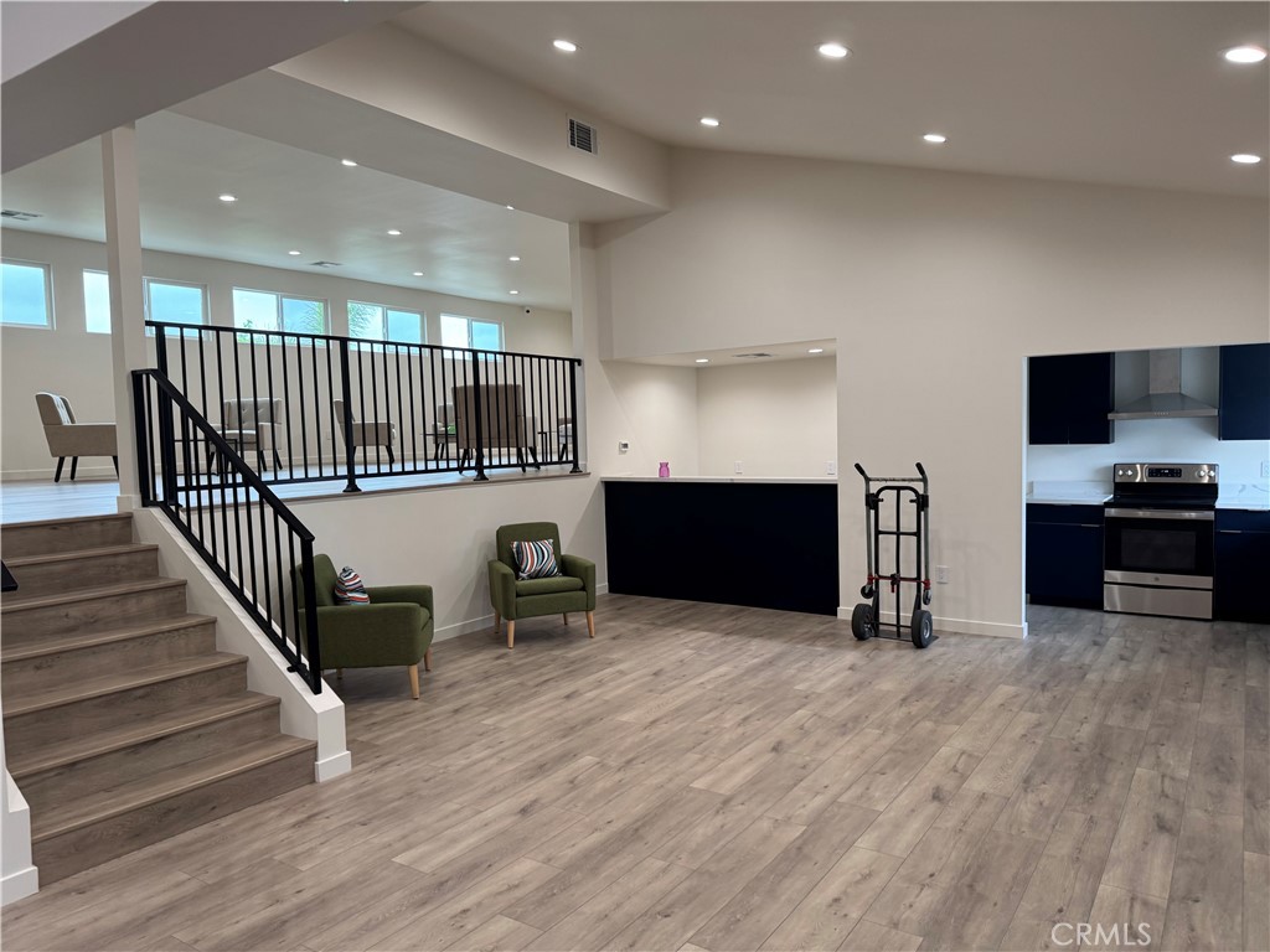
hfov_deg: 71.6
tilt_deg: -3.0
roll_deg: +1.3
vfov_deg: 56.8
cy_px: 476
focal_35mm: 24
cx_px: 635
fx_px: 881
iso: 125
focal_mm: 6.76
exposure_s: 1/121
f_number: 1.78
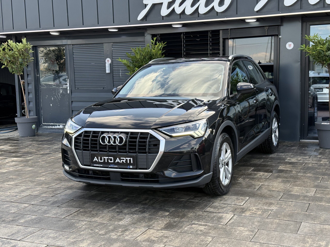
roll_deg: +1.2
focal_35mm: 48
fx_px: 458
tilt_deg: -5.1
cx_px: 165
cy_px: 124
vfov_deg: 30.3
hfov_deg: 39.7
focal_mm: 6.76
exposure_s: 1/754
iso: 100
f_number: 1.78
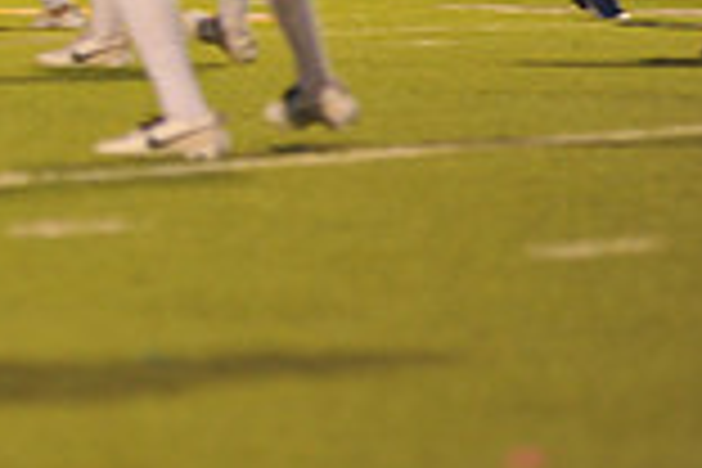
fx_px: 11251
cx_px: -504
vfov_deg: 2.4
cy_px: -297
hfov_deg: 3.6
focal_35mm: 577
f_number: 3.2
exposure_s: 1/250
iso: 1600
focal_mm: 155
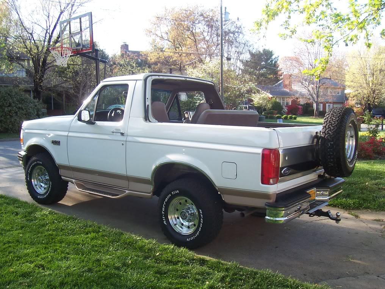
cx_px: 192
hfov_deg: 50.1
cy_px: 144
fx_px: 412
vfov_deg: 38.7
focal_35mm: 37
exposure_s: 1/250
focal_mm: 5.6
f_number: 2.8
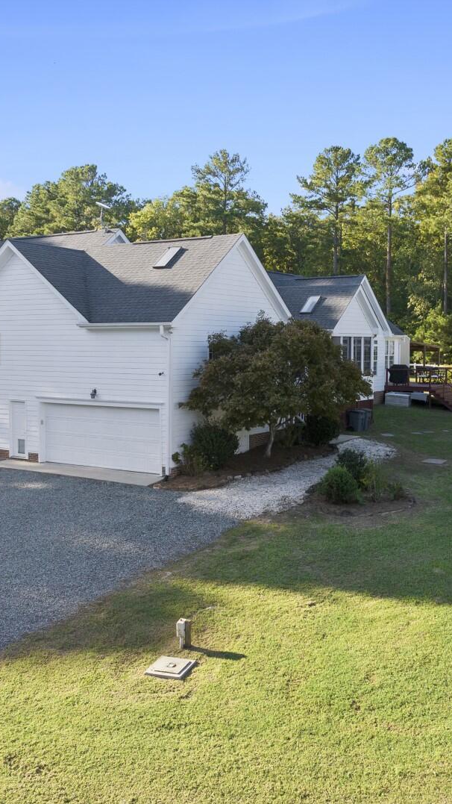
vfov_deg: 56.6
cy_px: 402
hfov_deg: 33.2
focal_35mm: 35
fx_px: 746
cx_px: 329
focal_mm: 12.29
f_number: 2.8
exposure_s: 1/800
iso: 180
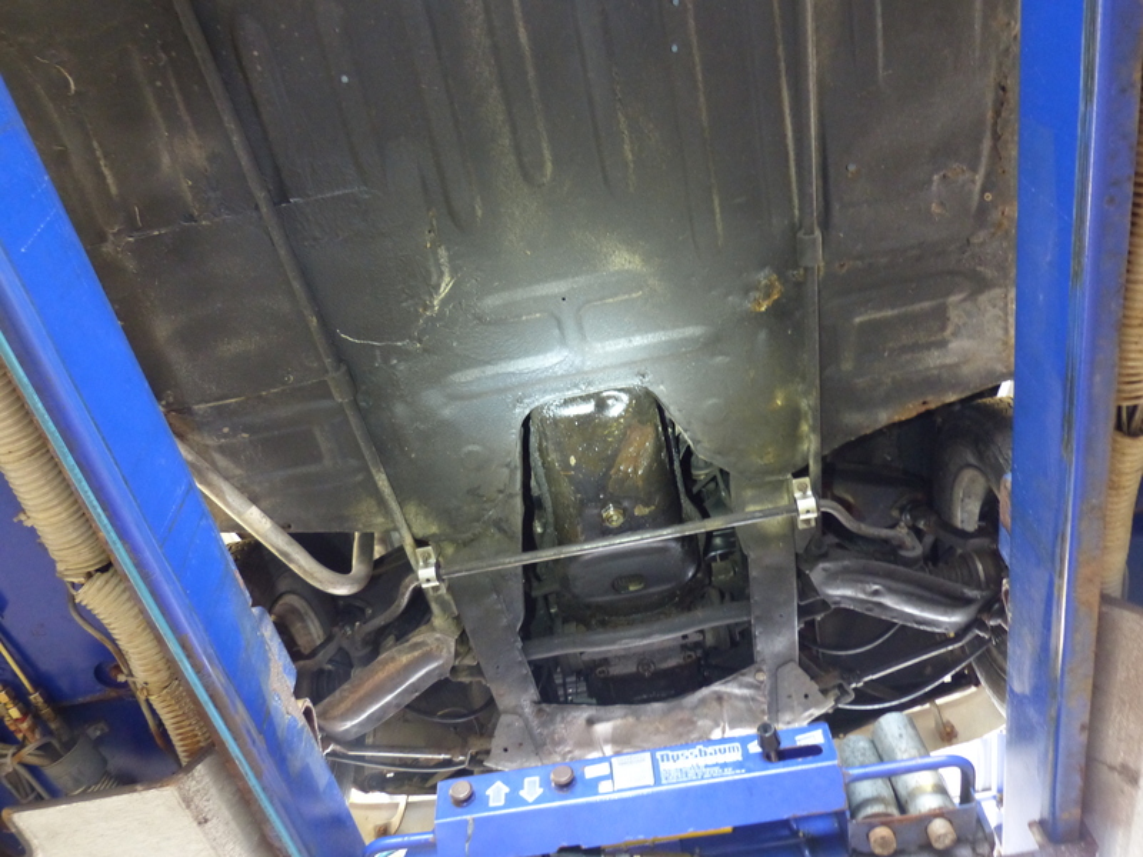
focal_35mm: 31
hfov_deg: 58.4
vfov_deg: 45.4
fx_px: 1024
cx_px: 572
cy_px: 428
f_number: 2.8
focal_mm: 5.6
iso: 500
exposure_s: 1/4
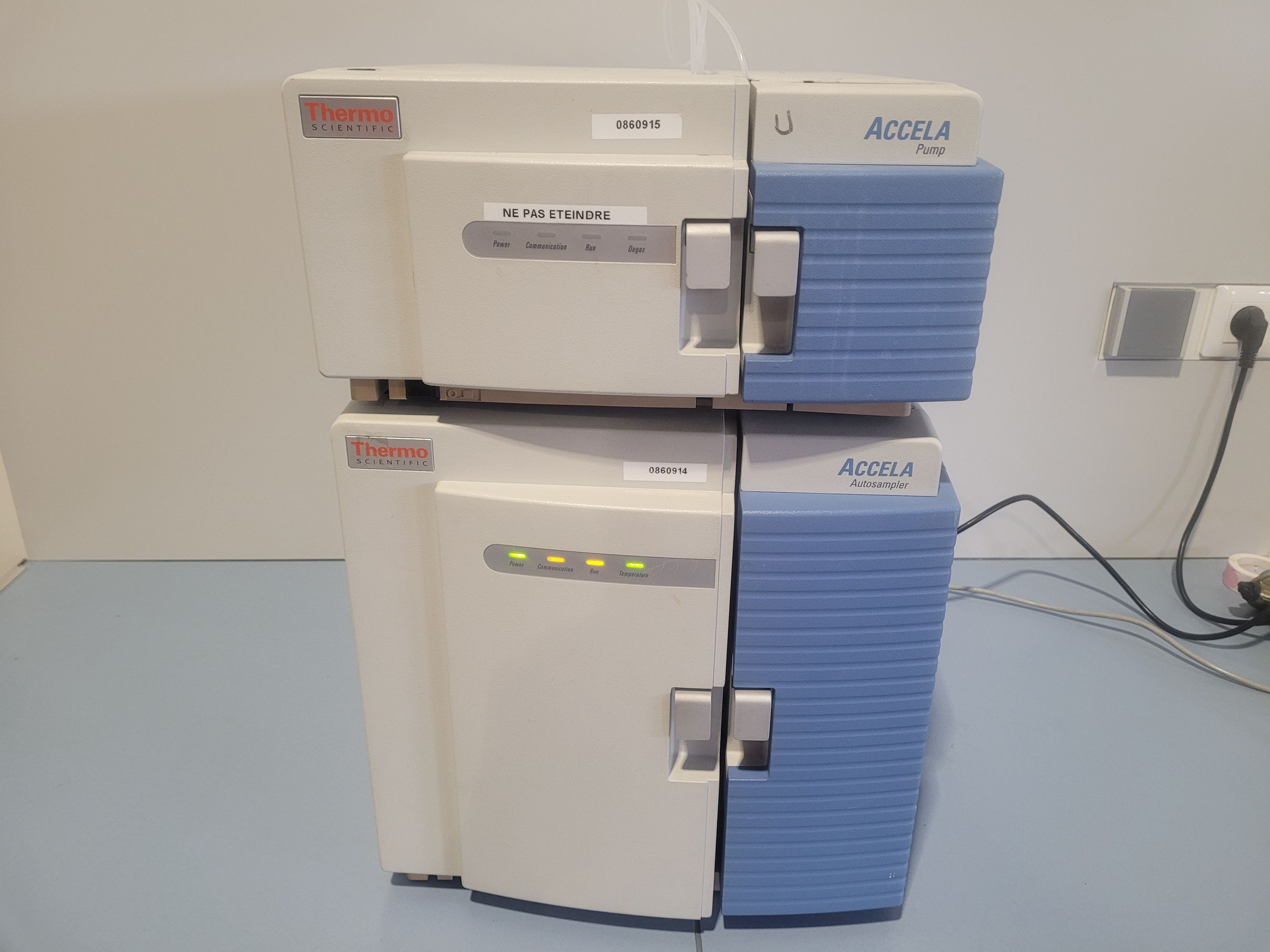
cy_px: 476
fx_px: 954
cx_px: 635
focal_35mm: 26
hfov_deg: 67.3
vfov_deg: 53.1
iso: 200
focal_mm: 5.4
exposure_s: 1/50
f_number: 1.8
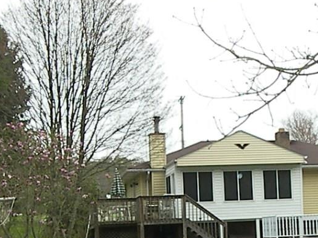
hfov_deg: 27.2
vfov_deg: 20.2
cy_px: 227
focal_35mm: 71
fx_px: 652
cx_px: 218
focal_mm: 7.7
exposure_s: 1/2500
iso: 400
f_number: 4.5
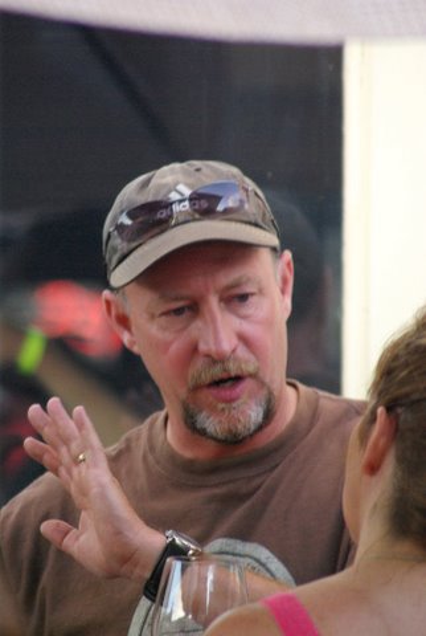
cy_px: 318
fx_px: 7953
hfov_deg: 3.1
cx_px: 213
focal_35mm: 450
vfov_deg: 4.6
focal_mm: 300
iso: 1600
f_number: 5.8
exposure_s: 1/60
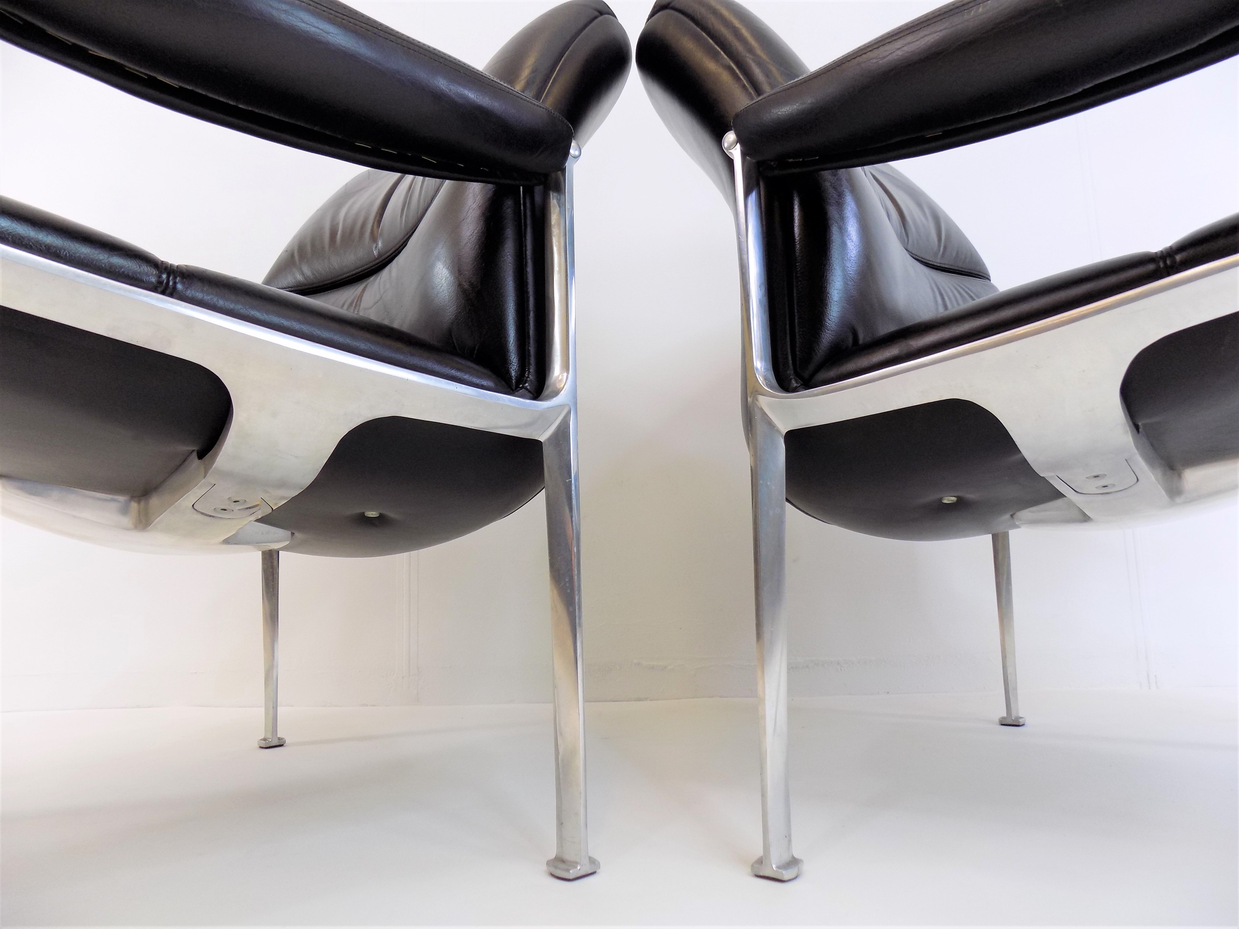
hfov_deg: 73.9
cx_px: 620
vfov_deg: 58.9
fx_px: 823
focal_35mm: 23
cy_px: 464
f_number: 3.1
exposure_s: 1/30
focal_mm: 4
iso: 100
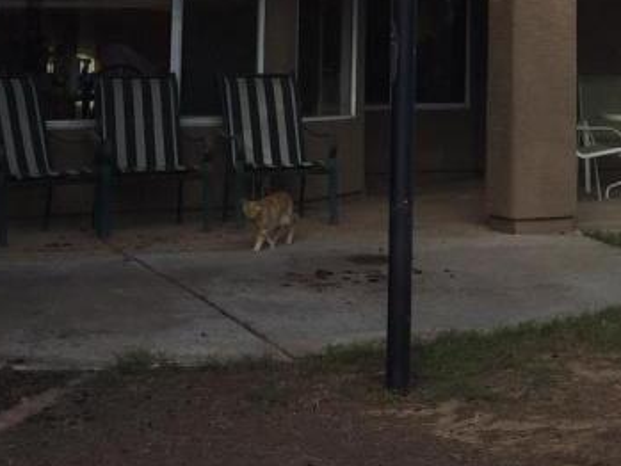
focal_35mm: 85
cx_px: 607
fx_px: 1525
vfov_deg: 16.9
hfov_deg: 22.2
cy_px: -41
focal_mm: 4.15
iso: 32
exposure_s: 1/1236
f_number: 2.2
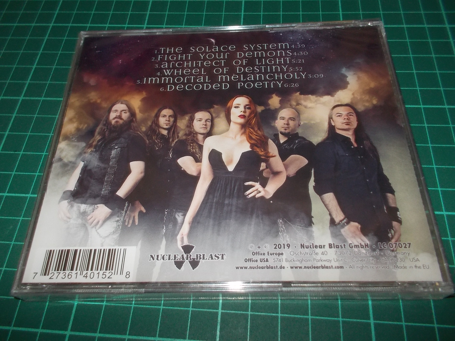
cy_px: 170
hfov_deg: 61.7
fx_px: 381
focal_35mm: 29
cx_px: 228
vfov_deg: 48.2
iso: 200
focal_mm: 4.1
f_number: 3.3
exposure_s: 1/30
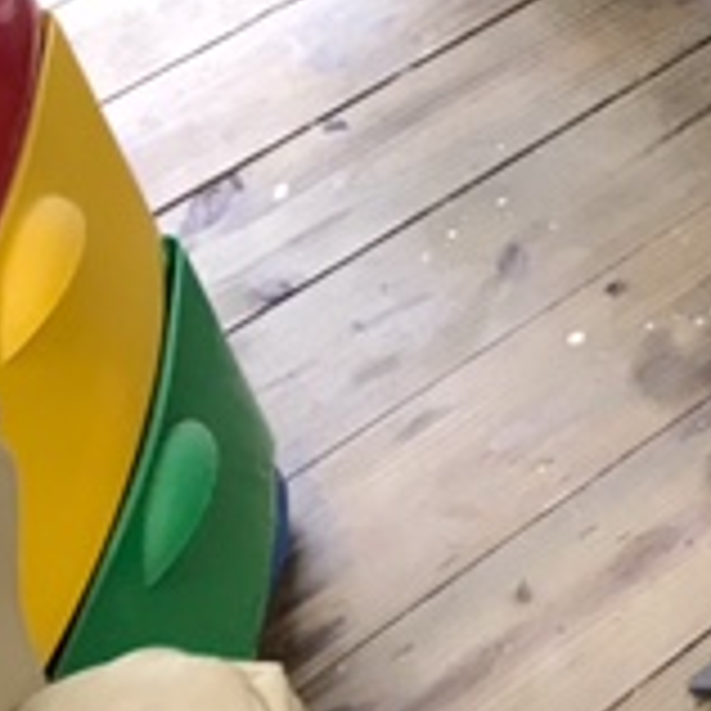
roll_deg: +4.9
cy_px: -270
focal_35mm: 100
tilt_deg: -33.6
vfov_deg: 16.3
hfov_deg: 14.8
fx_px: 2324
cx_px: 1341
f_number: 1.8
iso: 25
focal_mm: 3.99
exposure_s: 1/30
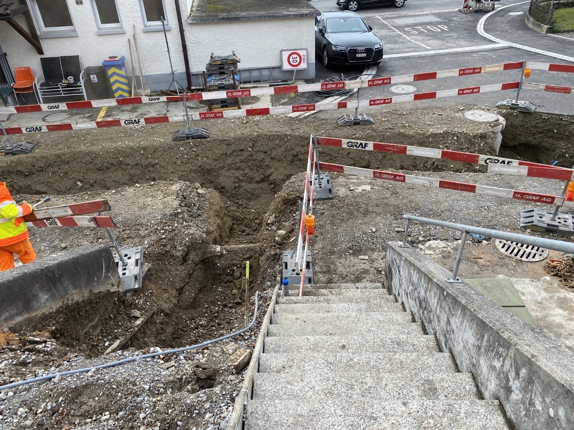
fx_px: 431
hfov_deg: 67.3
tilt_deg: -34.1
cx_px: 287
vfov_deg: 53.1
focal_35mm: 26
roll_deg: +1.9
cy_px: 215
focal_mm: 4.25
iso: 32
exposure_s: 1/912
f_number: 1.8
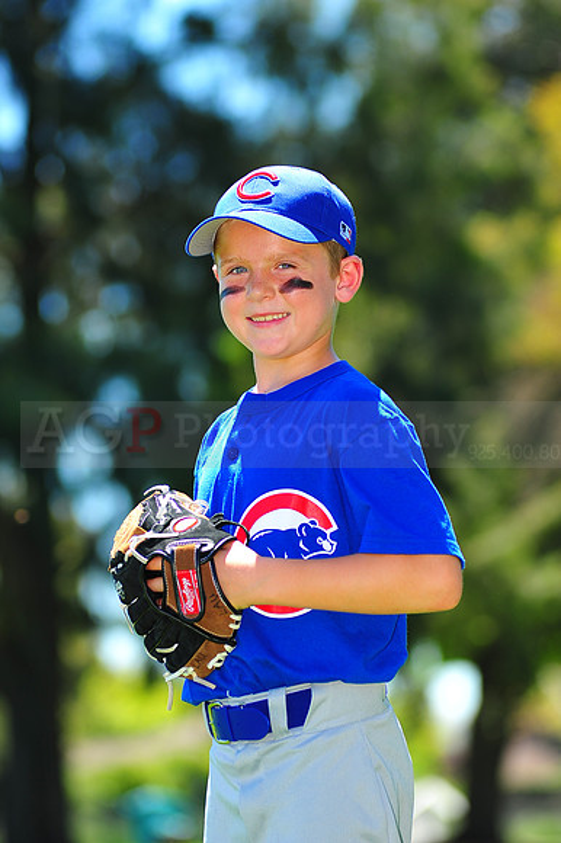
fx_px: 4212
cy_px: 422
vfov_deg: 11.4
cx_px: 280
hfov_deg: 7.6
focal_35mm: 180
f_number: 5
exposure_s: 1/400
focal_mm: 180
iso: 200
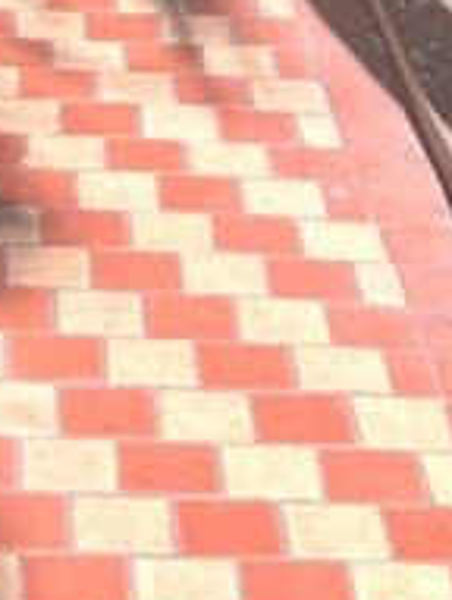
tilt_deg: +0.4
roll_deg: +1.0
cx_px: -116
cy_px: -1143
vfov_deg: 9.6
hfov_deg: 9.0
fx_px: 2828
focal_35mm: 163
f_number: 1.6
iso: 40
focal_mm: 5.1
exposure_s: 1/243
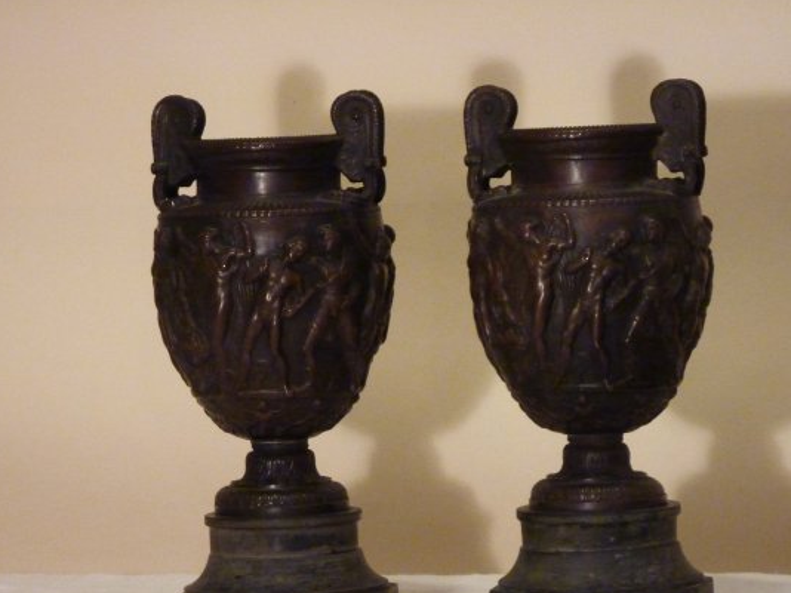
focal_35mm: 154
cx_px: 358
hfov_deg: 12.8
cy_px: 328
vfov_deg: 9.6
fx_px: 3517
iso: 800
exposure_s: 1/50
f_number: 4.5
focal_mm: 22.5
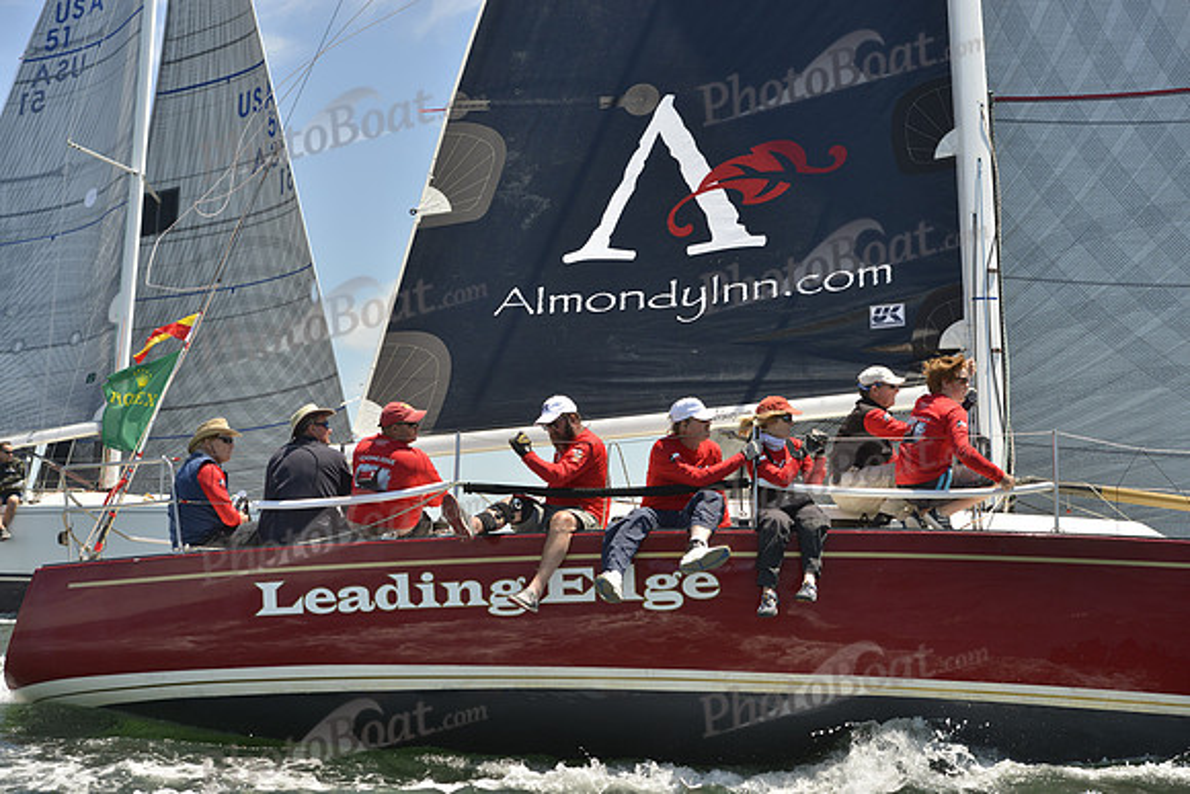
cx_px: 595
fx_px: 2314
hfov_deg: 28.8
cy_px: 397
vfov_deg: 19.5
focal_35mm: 70
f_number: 6.3
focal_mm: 70
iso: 280
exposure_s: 1/1600
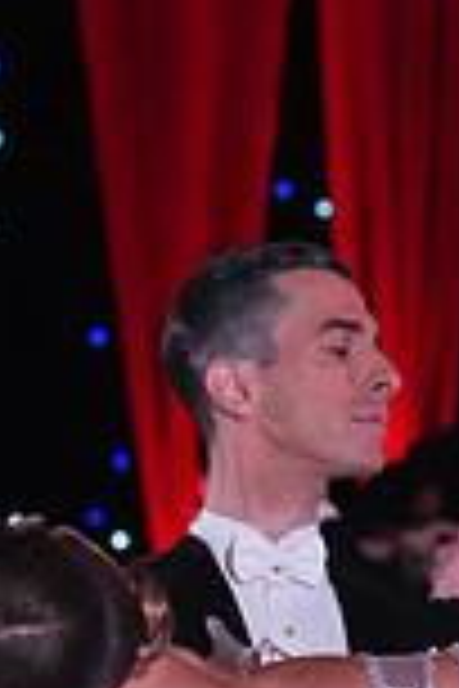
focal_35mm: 488
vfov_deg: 4.2
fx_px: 9332
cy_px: 1223
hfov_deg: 2.8
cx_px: 142
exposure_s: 1/250
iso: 3200
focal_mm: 129
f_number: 5
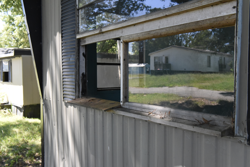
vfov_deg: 37.9
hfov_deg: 54.4
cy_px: 84
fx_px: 243
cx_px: 125
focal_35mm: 35
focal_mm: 35
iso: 8000
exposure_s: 1/2000
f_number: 8
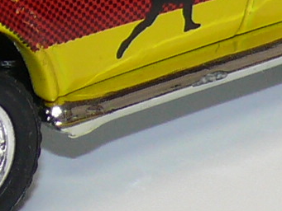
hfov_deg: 3.3
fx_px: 4890
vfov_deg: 2.5
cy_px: -97
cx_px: 45
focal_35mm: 600
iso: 100
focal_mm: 15.2
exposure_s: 1/30
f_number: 4
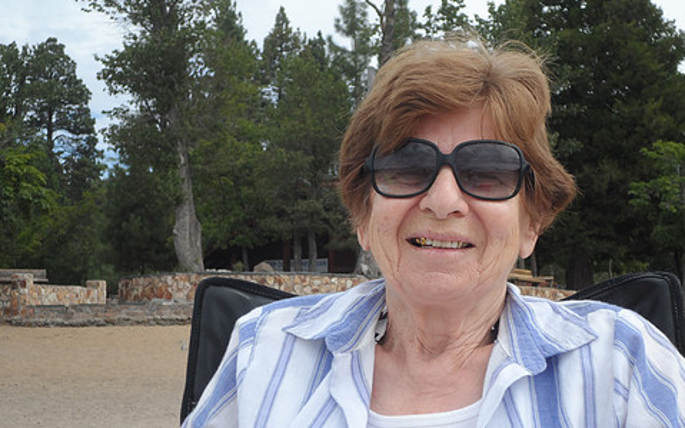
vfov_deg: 15.2
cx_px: 392
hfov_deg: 24.1
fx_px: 1605
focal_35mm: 86
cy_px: 268
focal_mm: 12
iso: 80
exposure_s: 1/350
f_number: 4.1
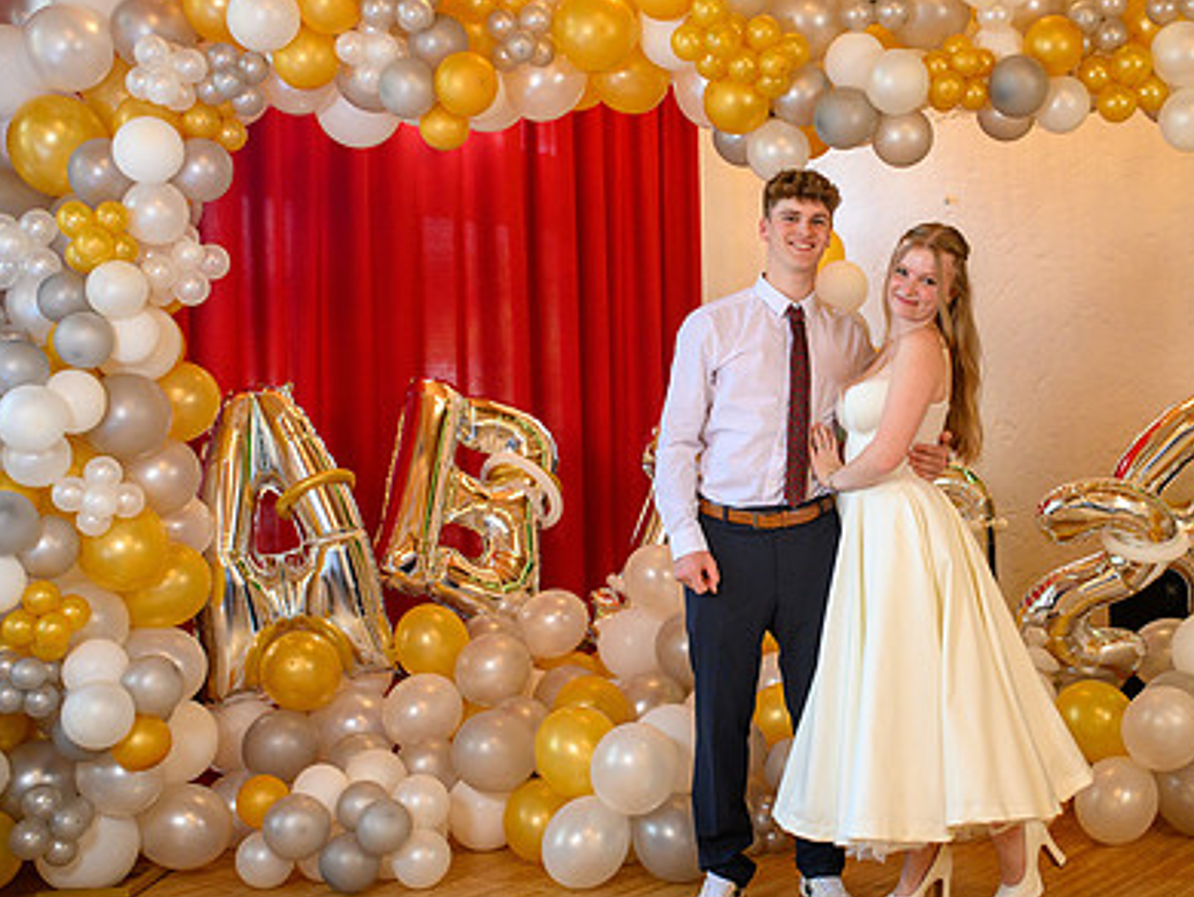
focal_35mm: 50
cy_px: 404
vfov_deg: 29.1
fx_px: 1726
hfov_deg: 37.8
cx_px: 778
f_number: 3.5
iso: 1250
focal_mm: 35
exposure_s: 1/100
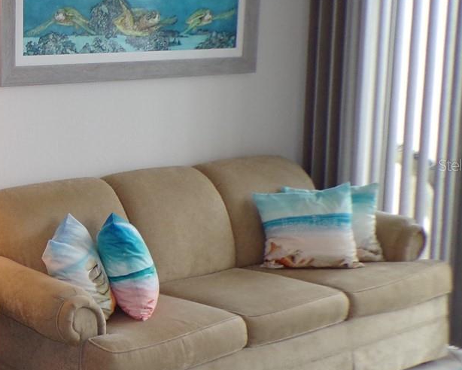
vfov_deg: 25.0
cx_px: -93
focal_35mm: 61
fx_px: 835
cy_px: 165
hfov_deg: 27.3
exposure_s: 1/34
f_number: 3
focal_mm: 4.3
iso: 141
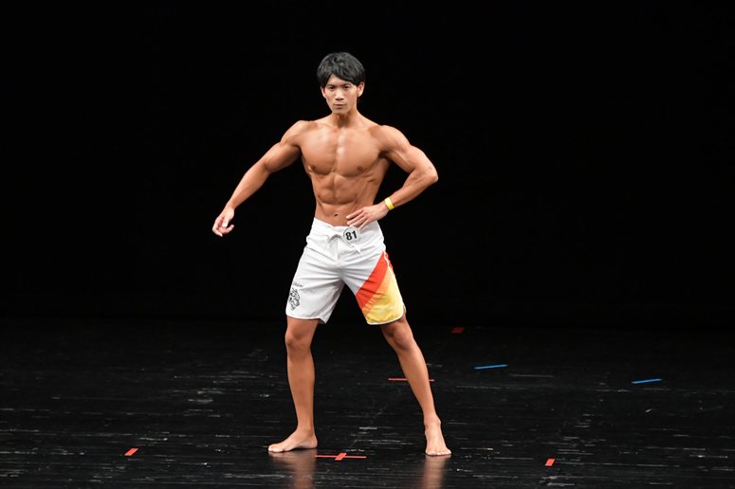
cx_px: 368
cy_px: 244
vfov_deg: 5.1
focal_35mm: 270
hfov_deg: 7.6
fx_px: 5510
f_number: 5.6
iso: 3200
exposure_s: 1/400
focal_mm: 180
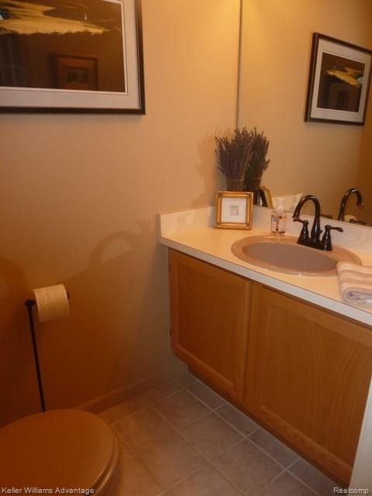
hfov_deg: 54.9
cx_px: 186
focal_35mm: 25
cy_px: 248
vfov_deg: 69.4
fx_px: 358
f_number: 3.3
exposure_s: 1/30
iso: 250
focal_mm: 4.1
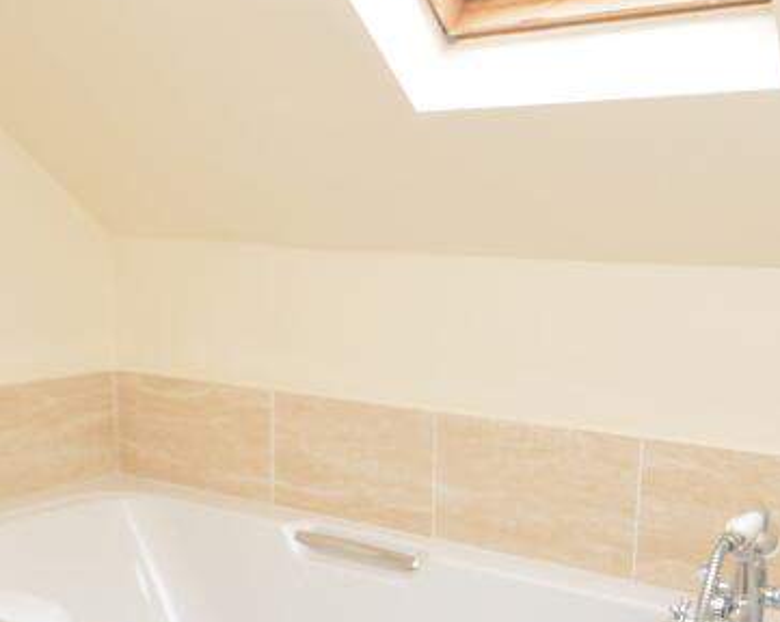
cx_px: 516
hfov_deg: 45.2
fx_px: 922
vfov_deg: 36.8
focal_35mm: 40
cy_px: 428
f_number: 4.8
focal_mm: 10
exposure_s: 1/90
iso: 400
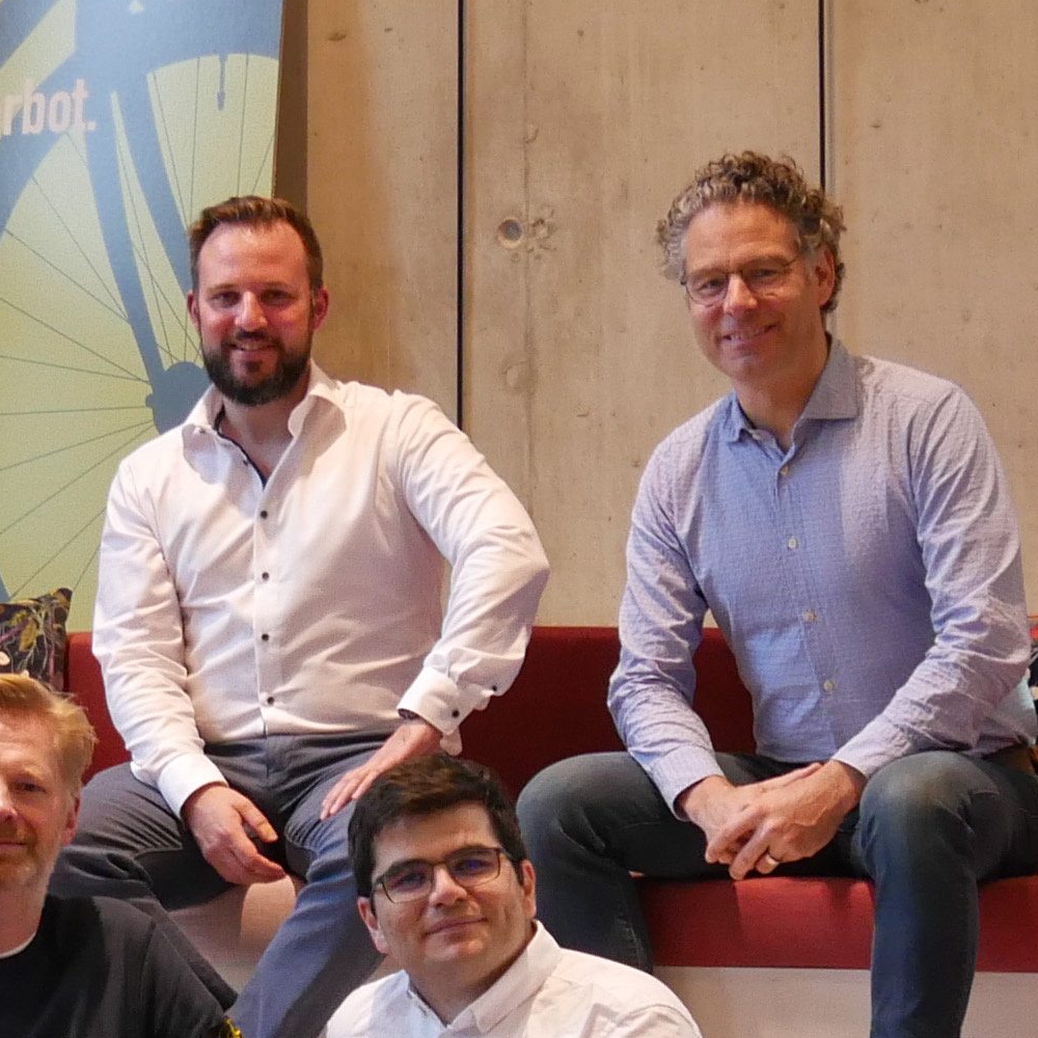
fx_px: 4682
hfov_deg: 12.6
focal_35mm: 138
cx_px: 436
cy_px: 1094
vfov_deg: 12.5
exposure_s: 1/60
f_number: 3.7
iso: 800
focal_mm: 17
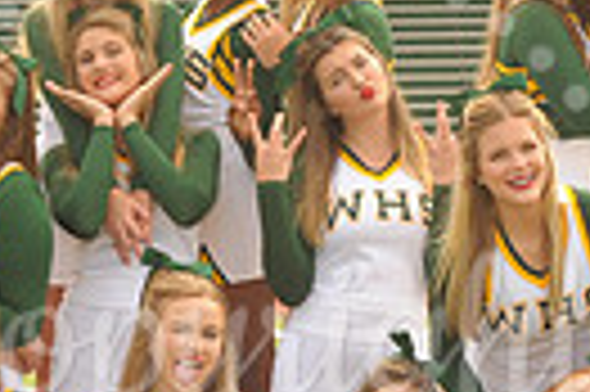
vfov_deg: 6.2
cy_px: 351
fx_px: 3634
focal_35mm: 222
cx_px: 248
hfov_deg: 9.3
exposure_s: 1/100
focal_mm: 50
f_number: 9
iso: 200
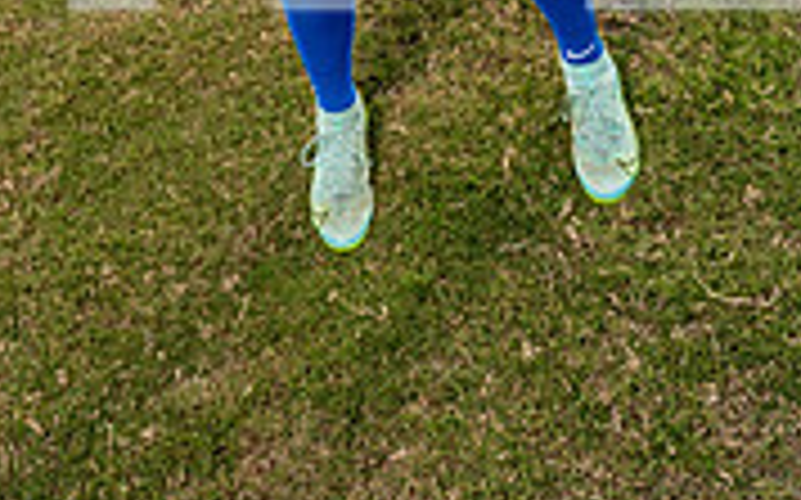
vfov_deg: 16.8
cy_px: -441
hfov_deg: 32.5
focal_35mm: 62
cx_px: 230
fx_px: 1353
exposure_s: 1/250
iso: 800
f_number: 4
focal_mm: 24
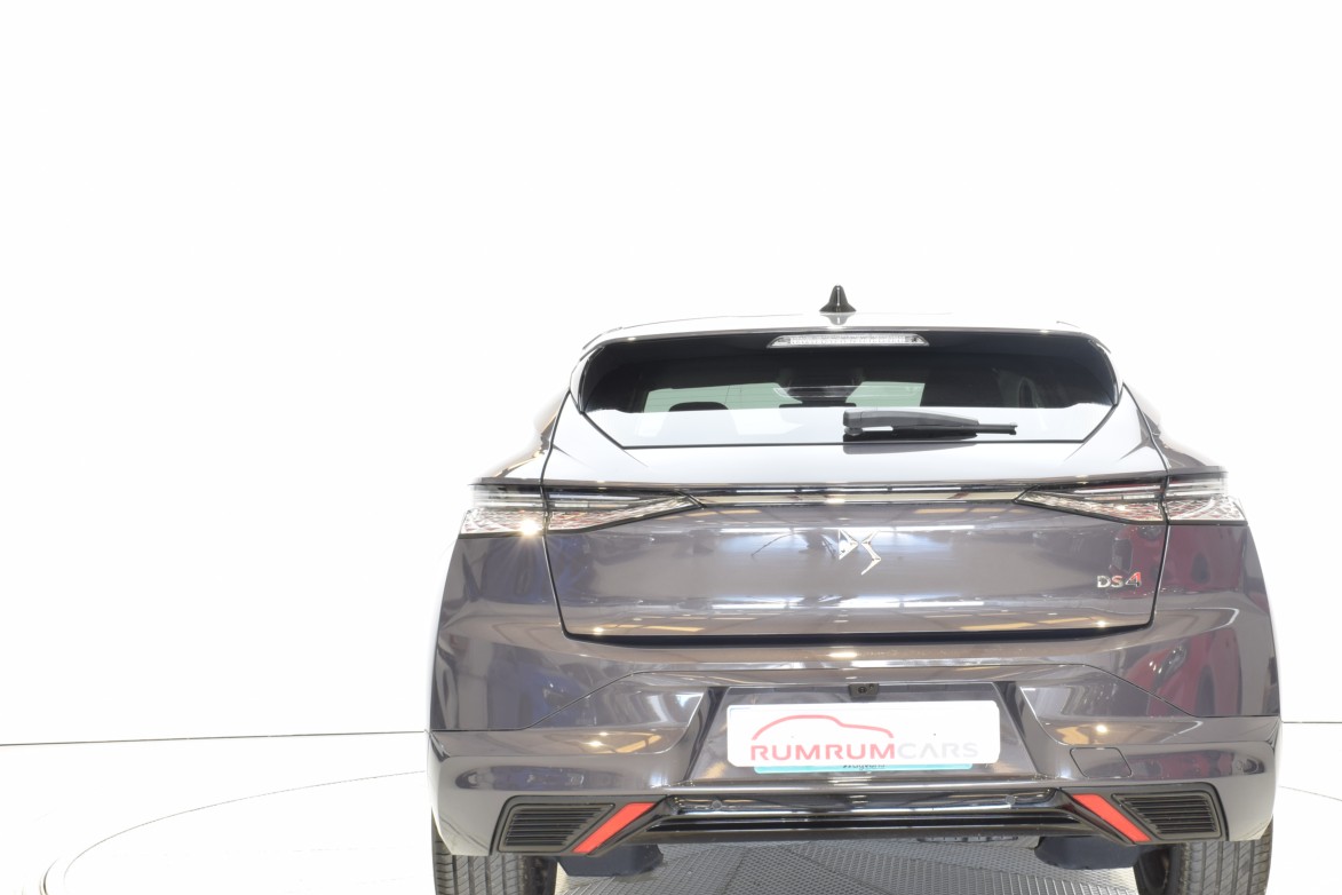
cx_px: 796
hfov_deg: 35.7
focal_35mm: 56
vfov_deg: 24.3
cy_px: 544
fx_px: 2074
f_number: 14
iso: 100
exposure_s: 1.3
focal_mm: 29
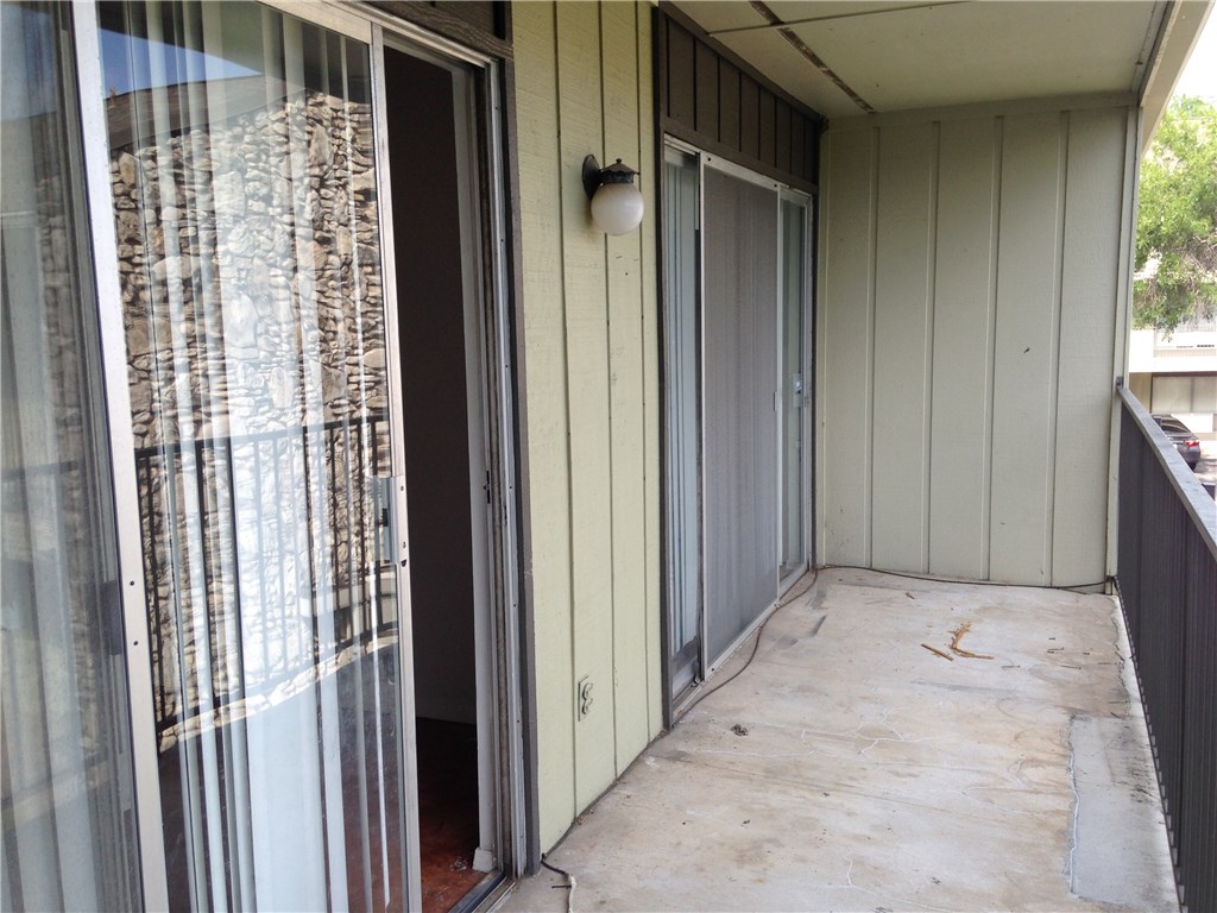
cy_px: 456
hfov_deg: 55.4
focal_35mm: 33
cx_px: 608
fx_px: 1160
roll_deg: +2.7
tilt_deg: -7.3
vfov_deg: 42.9
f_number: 2.4
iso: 50
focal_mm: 4.12
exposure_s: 1/306
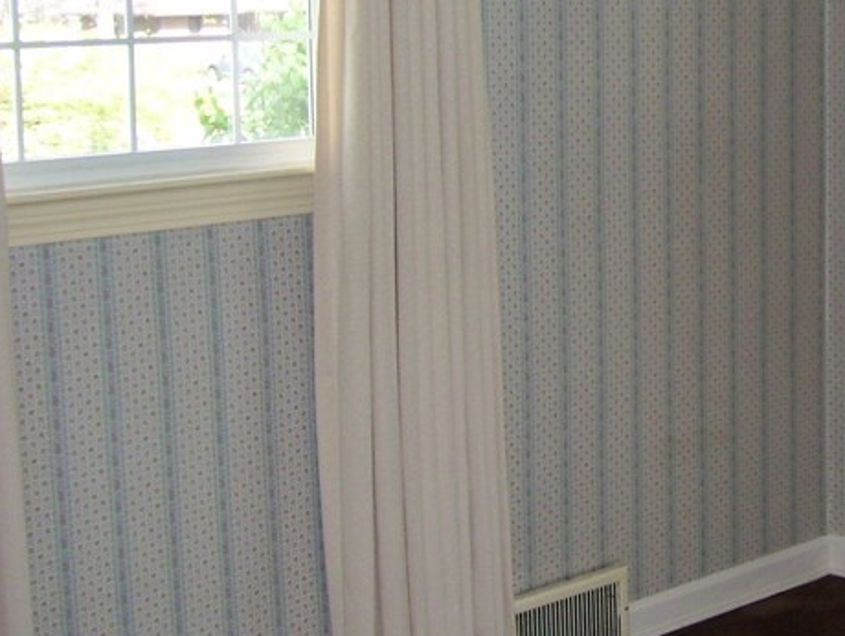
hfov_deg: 23.4
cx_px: 845
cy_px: 216
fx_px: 1955
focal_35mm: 80
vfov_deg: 18.4
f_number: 2.7
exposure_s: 1/60
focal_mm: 6
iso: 100
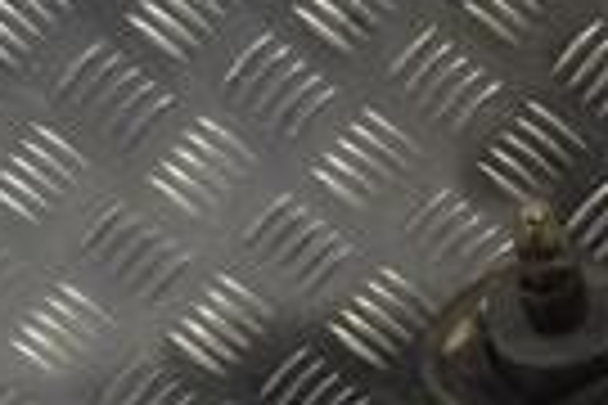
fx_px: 3597
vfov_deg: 6.4
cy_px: 441
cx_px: 964
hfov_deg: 9.4
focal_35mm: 213
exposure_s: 1/125
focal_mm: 32
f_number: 5.6
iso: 360
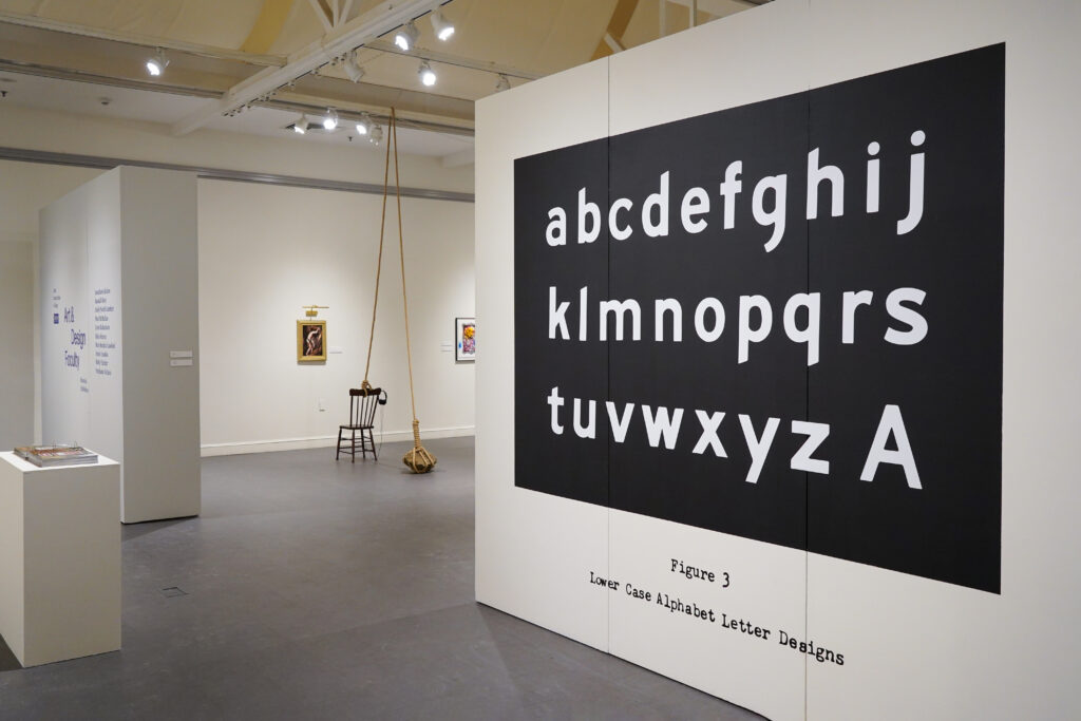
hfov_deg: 61.9
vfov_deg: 43.6
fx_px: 901
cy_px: 360
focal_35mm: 30
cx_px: 540
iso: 3200
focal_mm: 30
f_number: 4
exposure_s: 1/160
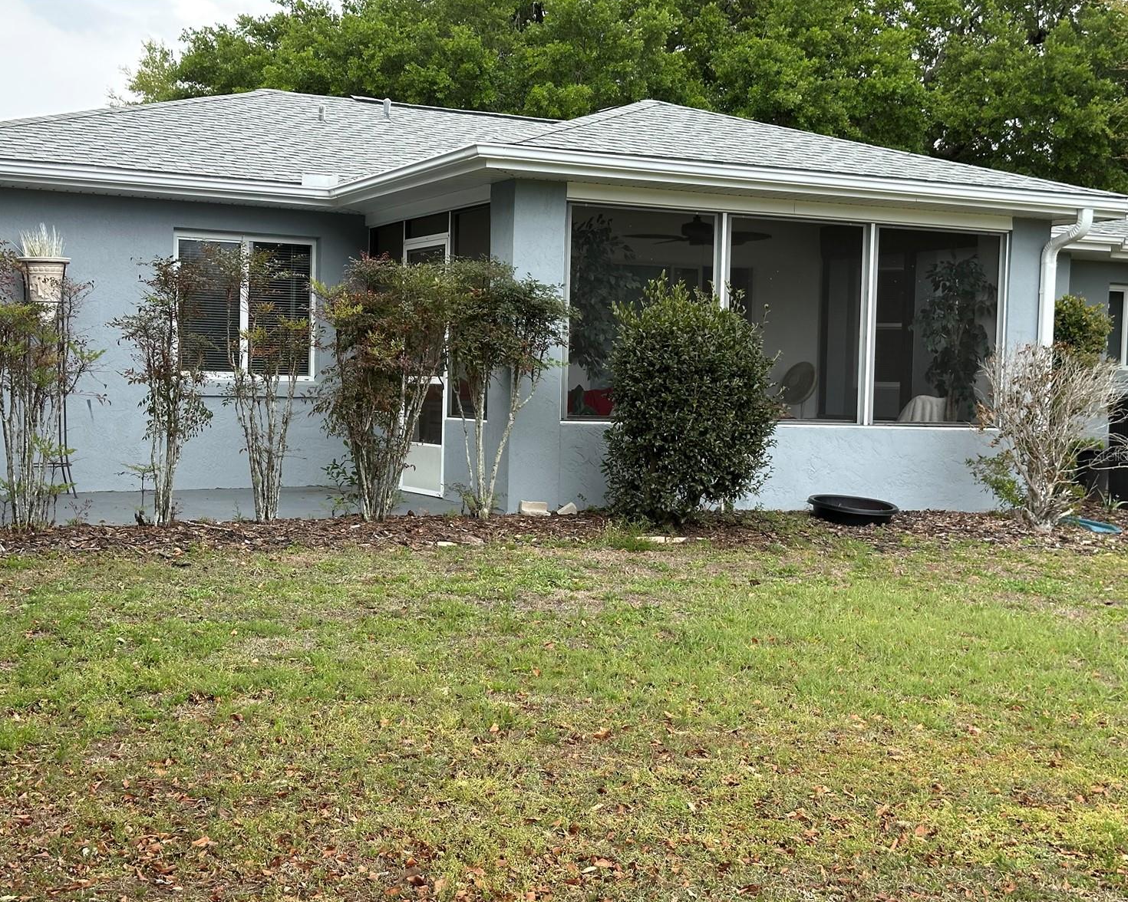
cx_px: 552
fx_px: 1703
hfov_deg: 36.7
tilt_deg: -2.4
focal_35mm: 51
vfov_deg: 29.7
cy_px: 455
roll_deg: -1.1
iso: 64
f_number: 1.78
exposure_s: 1/1085
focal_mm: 6.86
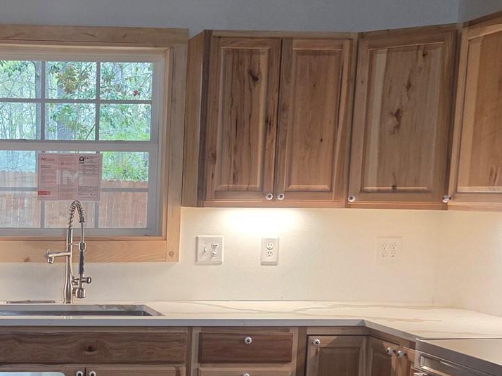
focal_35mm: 66
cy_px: 344
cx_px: 19
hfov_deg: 27.9
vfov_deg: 21.7
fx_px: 957
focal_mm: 5.4
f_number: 1.8
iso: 250
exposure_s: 1/120
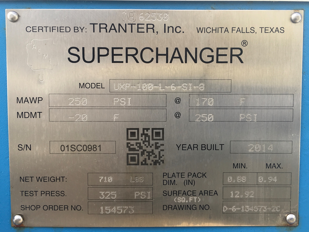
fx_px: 259
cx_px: 154
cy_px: 116
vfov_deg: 48.2
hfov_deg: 61.7
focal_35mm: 29
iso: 25
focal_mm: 4.15
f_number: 2.2
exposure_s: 1/503
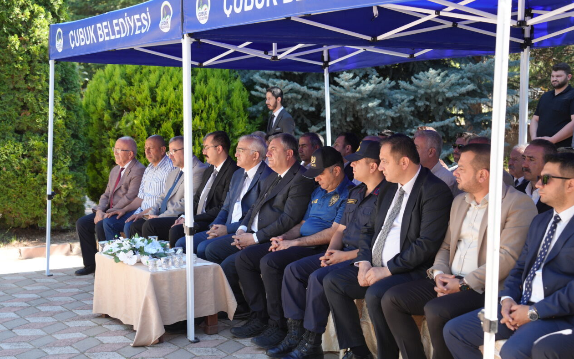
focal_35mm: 60
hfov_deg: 34.0
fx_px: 939
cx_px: 290
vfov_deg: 21.6
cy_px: 188
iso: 250
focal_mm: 58
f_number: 4
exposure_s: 1/160
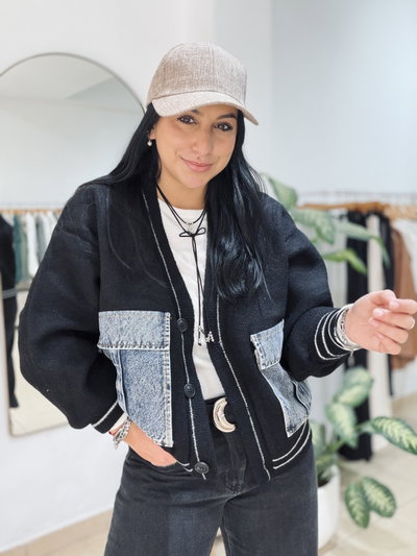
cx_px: 208
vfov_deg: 60.0
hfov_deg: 46.8
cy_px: 278
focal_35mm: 30
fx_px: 482
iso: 100
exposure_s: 1/50
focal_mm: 2.71
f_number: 1.9
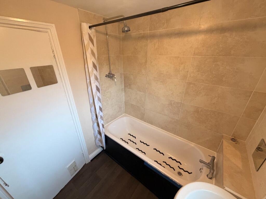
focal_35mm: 14
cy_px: 100
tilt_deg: -24.7
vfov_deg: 85.7
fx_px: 108
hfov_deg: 102.1
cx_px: 133
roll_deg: +0.6
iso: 320
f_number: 2.2
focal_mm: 2.22
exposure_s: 1/100
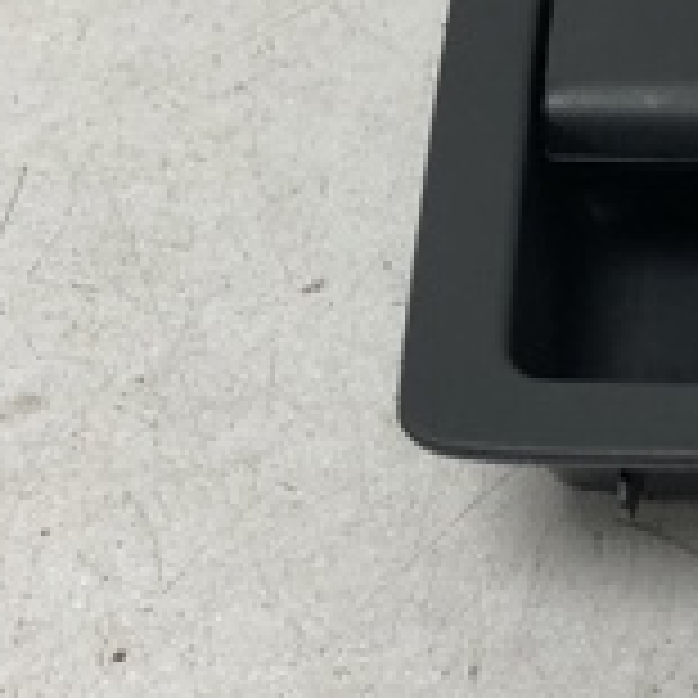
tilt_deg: -47.8
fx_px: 2327
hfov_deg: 16.8
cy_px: 162
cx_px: 657
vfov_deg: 17.0
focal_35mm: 102
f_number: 1.8
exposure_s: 1/33
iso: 40
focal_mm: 4
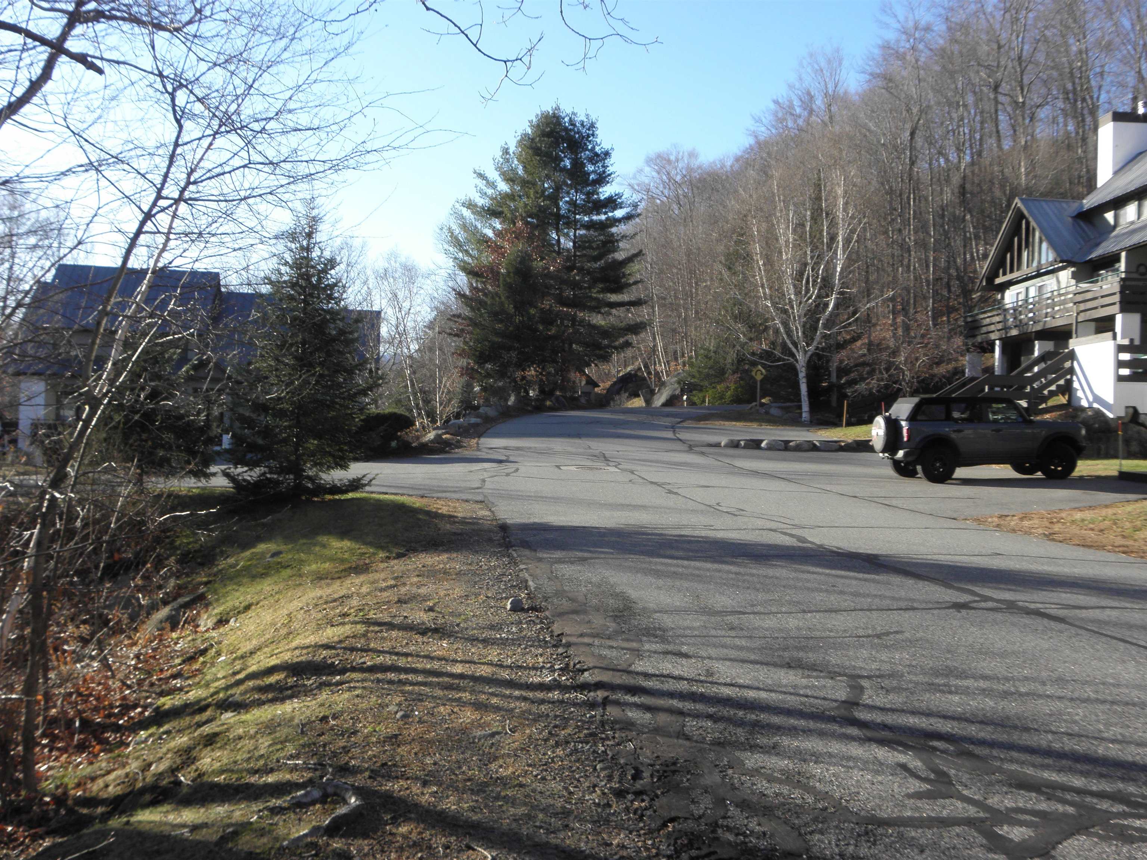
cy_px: 430
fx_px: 1127
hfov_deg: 54.0
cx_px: 574
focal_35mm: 34
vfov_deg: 41.8
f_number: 5.6
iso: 64
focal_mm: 6.07
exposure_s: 1/125
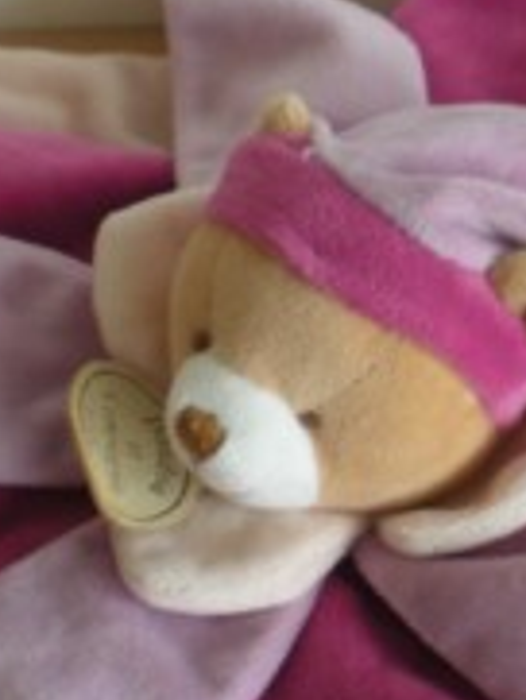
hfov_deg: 13.6
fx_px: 2206
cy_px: 271
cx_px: 383
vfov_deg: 18.0
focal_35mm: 109
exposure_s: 1/14.5
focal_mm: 6.3
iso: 200
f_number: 3.1
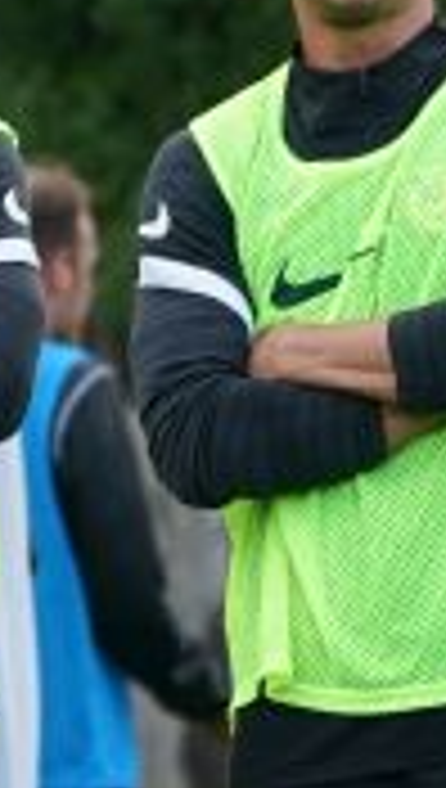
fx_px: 4354
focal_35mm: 208
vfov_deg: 10.3
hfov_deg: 5.8
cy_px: 529
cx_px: -216
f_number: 5.6
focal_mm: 34
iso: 10000
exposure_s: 1/320
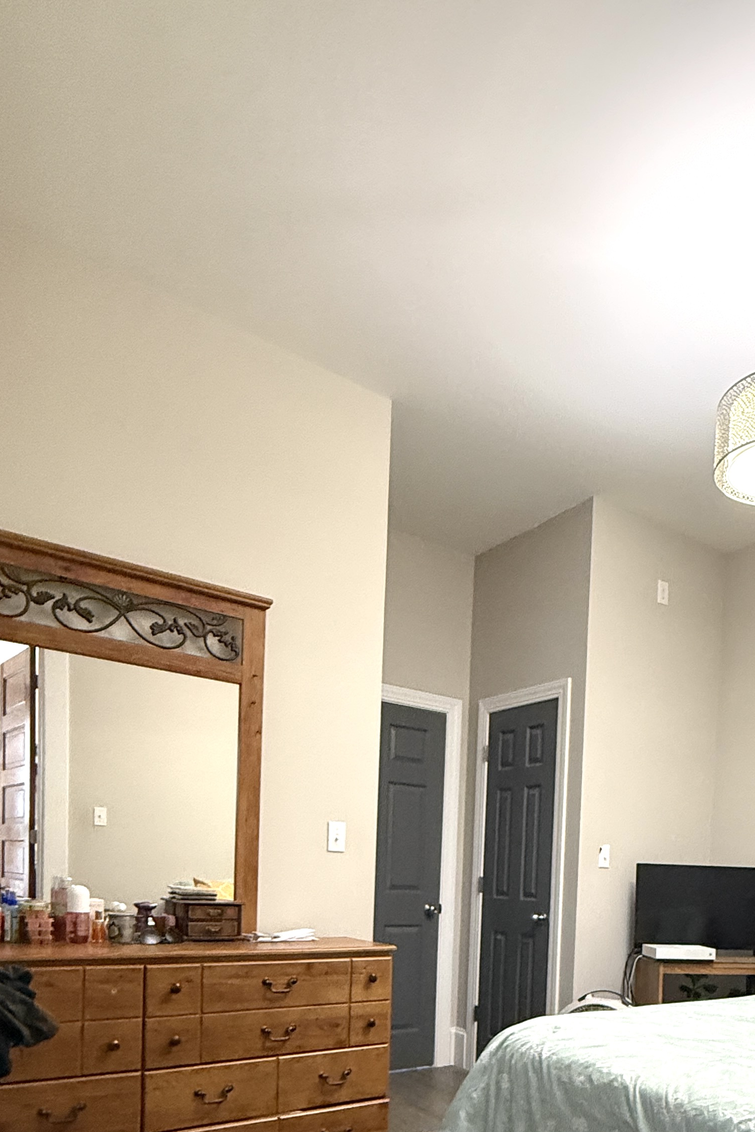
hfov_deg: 47.6
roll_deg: -1.8
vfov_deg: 62.8
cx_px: 570
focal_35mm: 26
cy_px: 922
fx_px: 818
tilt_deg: -0.6
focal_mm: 2.22
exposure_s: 1/60
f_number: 2.2
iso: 500
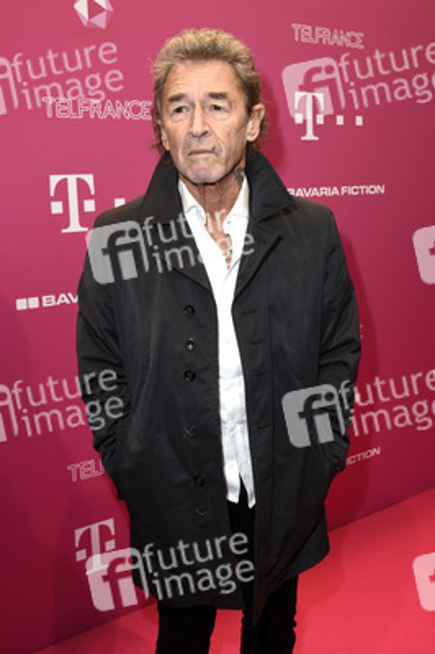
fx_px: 599
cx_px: 218
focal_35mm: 33
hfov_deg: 39.9
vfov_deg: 57.3
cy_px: 327
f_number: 6.3
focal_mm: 22
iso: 500
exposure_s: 1/160
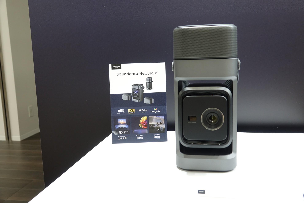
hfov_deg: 54.4
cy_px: 102
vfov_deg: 37.9
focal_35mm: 35
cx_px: 152
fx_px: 296
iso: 400
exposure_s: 1/40
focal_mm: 12.96
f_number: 3.2
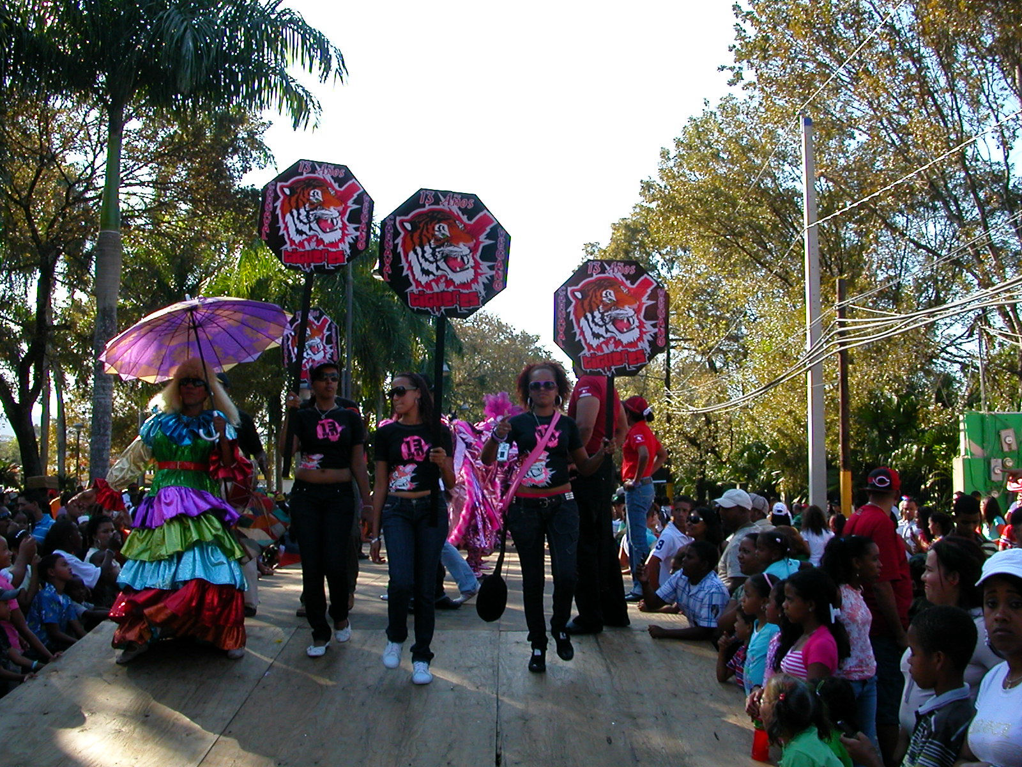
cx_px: 511
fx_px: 1092
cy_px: 384
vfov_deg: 38.7
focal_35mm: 37
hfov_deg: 50.1
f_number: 4.5
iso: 100
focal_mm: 5.6
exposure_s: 1/180
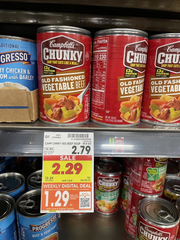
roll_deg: -2.3
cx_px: 90
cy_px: 120
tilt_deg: -17.0
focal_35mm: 26
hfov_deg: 53.1
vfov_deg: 67.3
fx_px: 180
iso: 125
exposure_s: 1/60
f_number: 1.6
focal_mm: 4.2
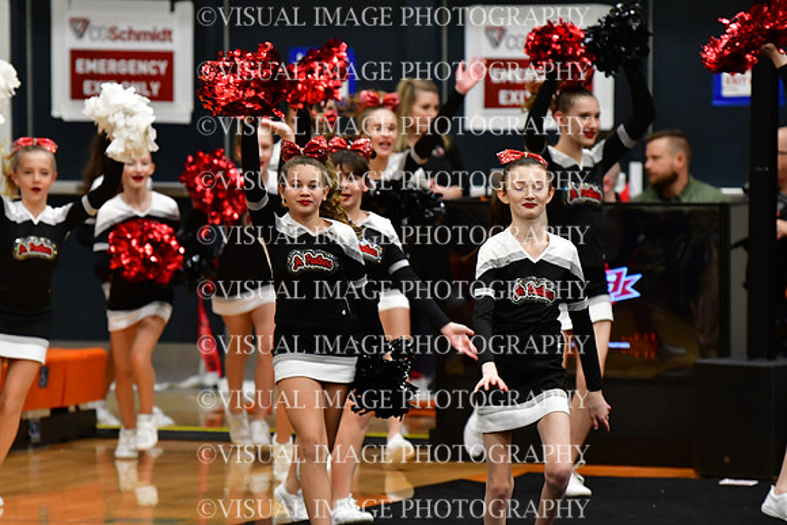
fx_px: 6560
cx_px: 394
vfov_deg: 4.6
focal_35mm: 300
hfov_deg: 6.9
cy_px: 262
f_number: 3.5
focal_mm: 200
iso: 4000
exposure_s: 1/500
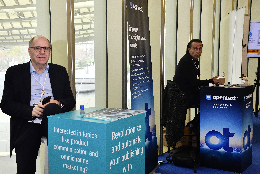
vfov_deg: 28.9
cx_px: 130
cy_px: 87
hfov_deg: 42.3
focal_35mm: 46
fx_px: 336
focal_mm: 31
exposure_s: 1/100
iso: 1600
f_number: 6.3
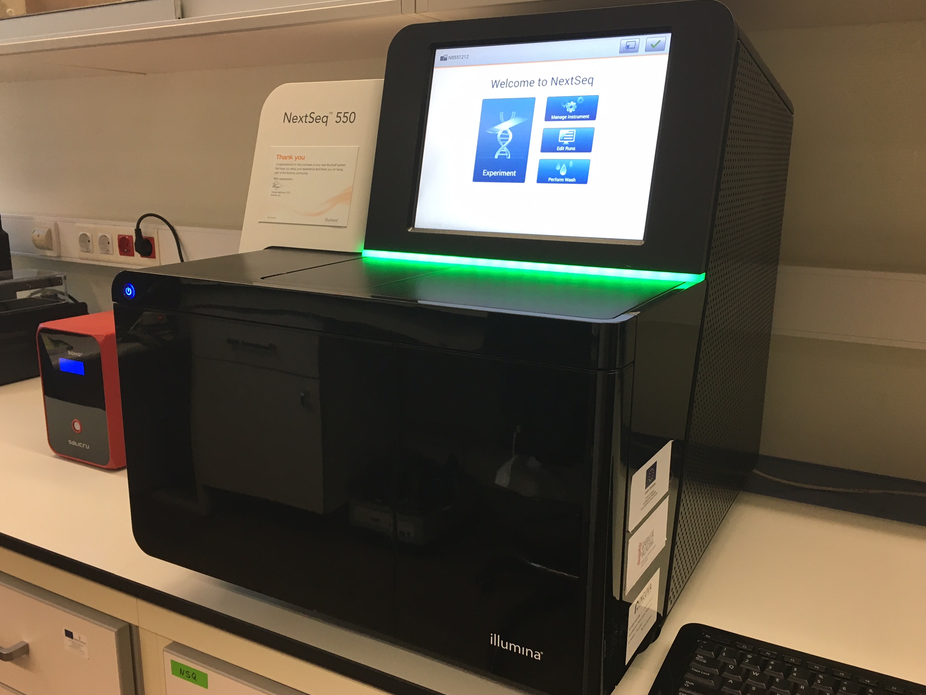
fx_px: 803
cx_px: 456
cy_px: 353
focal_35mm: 30
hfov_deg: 60.0
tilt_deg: -11.8
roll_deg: -0.6
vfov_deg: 46.8
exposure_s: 1/33
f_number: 2.2
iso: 50
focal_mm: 4.15
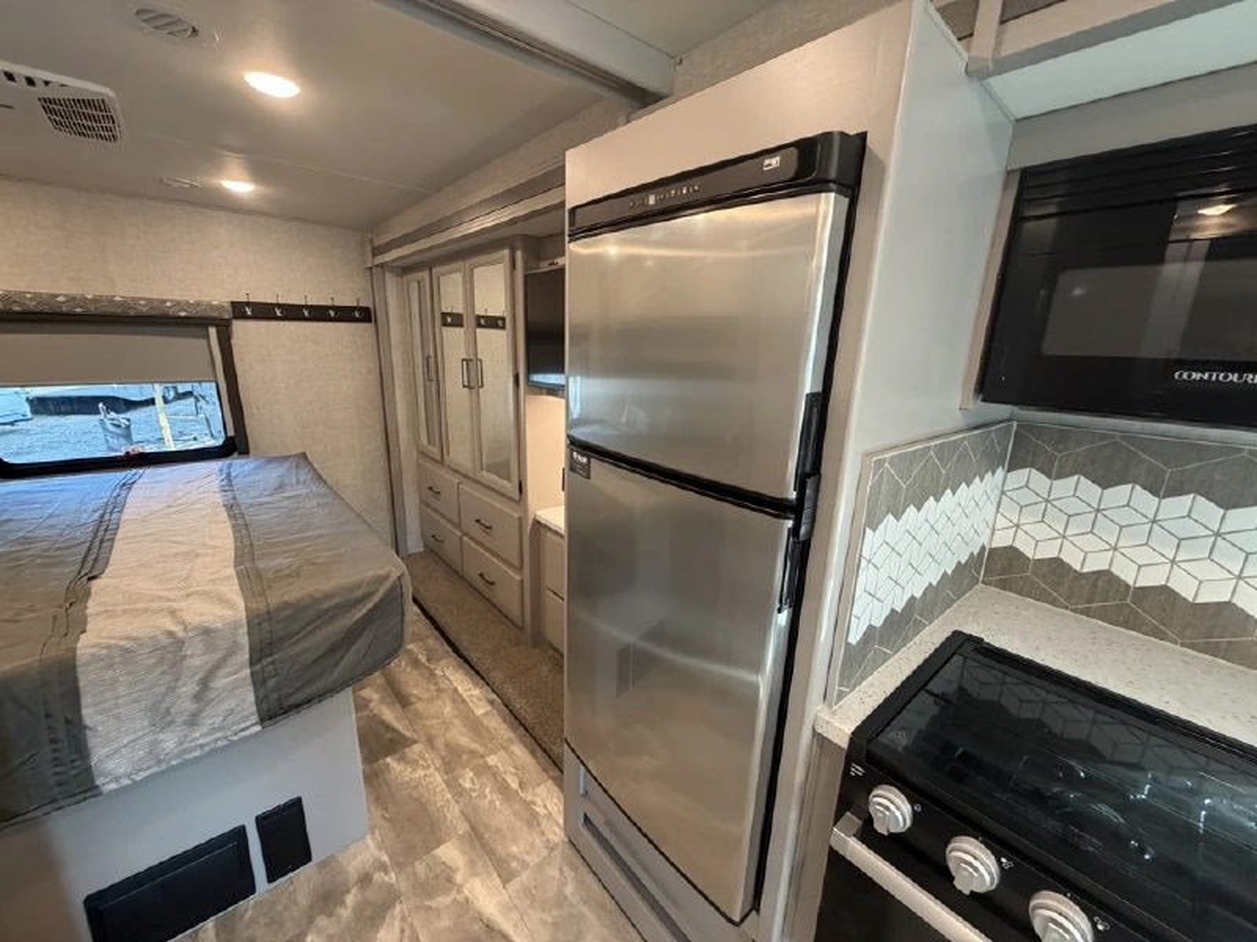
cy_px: 471
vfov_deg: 85.7
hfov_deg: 102.1
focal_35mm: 14
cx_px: 628
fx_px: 508
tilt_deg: -16.7
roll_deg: +0.5
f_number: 2.2
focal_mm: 2.22
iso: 320
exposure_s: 1/69
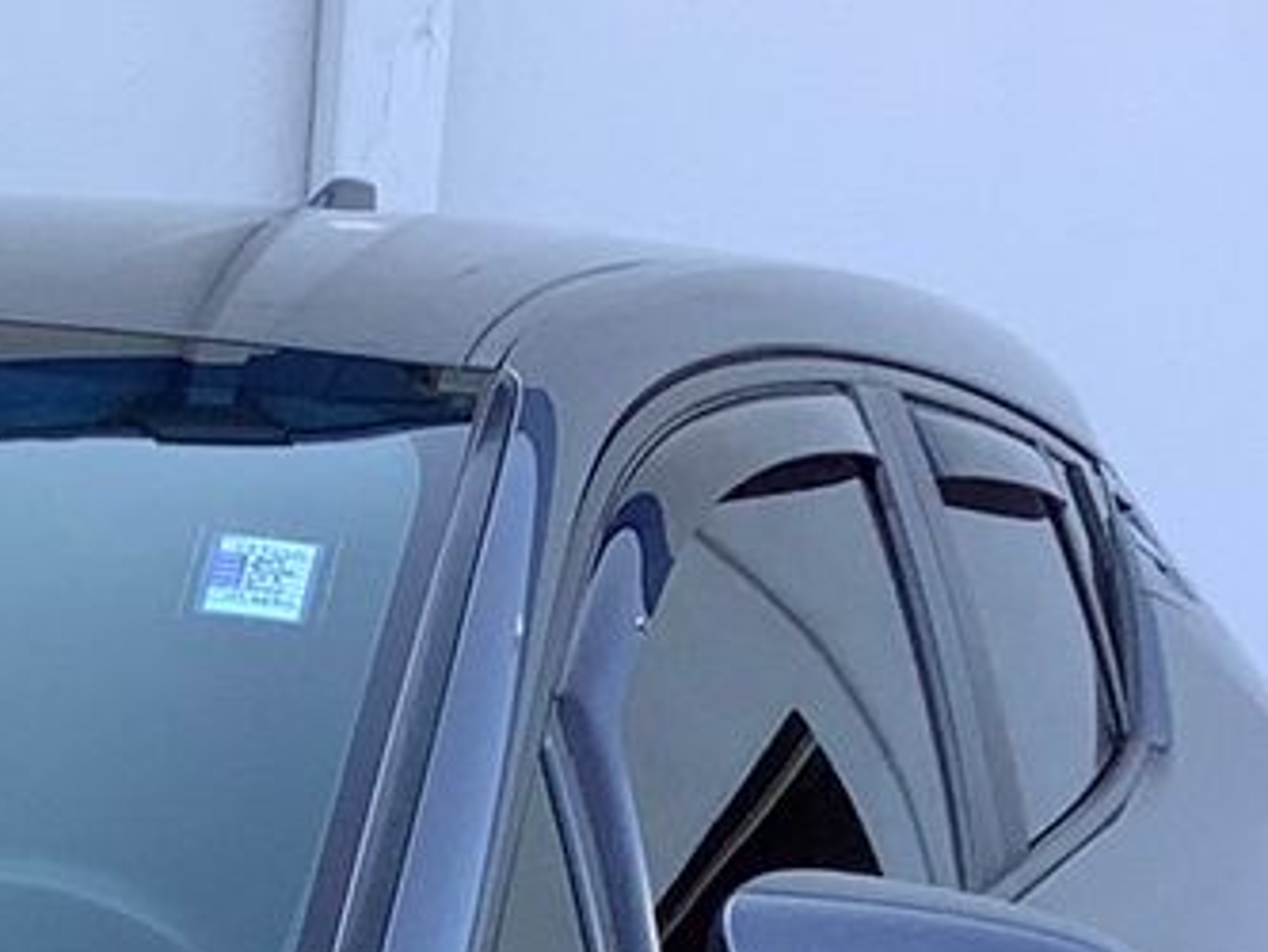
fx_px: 5460
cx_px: -975
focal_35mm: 149
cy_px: 1797
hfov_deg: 12.2
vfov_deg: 9.4
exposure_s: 1/197
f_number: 2.4
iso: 25
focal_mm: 3.3
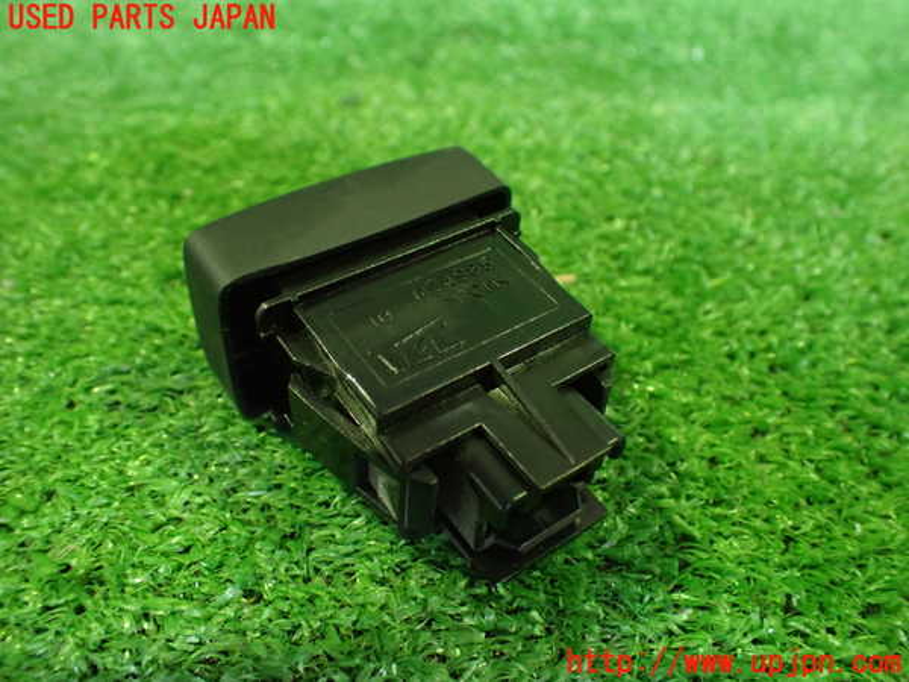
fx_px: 788
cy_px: 341
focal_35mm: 30
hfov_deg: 60.0
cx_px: 454
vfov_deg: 46.8
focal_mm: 5.4
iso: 1000
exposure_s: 1/30
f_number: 2.3
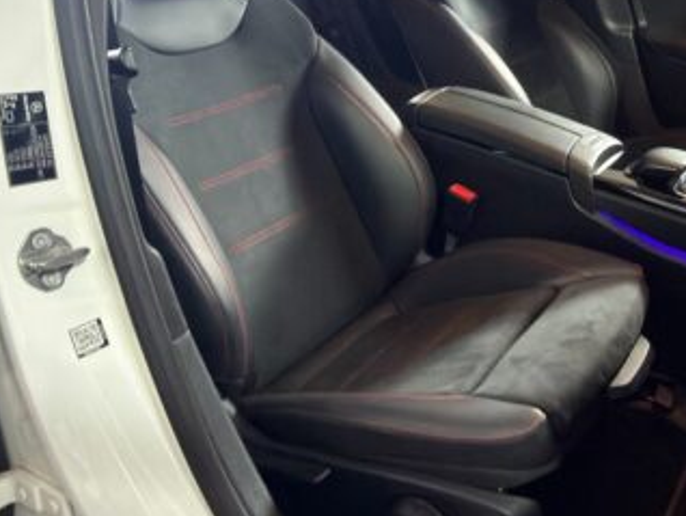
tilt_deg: -17.6
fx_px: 734
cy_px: 126
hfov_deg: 48.3
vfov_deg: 37.7
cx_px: 509
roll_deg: -0.5
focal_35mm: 37
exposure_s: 1/25
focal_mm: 2.22
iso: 250
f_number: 2.2
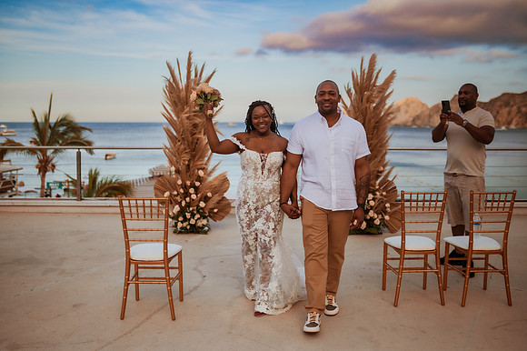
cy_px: 176
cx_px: 264
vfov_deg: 36.9
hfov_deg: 53.3
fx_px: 526
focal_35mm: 36
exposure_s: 1/8000
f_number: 1.6
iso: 250
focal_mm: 35
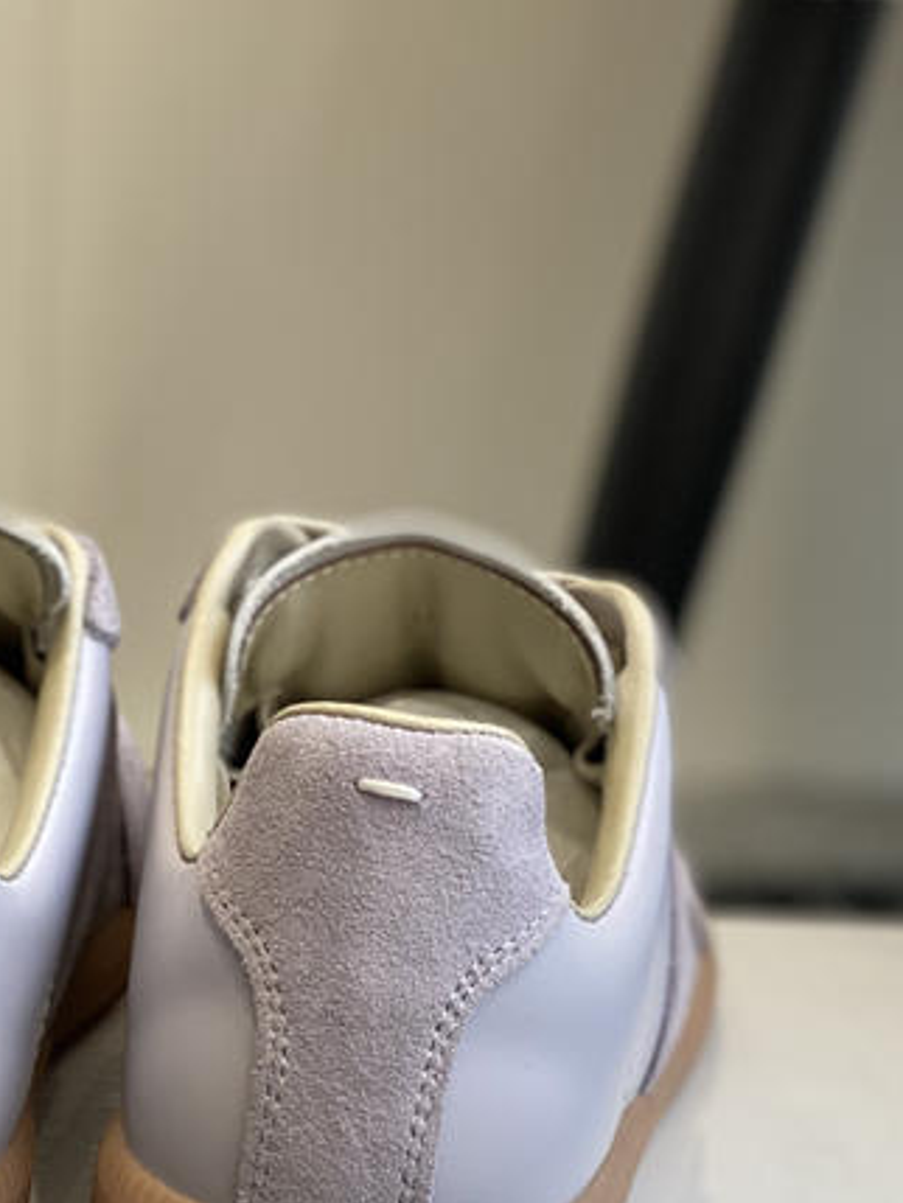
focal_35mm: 105
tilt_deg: -21.8
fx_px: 3650
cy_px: 1077
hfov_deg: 14.0
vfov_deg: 18.4
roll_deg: -2.9
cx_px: 157
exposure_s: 1/122
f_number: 2
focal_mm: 6
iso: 50
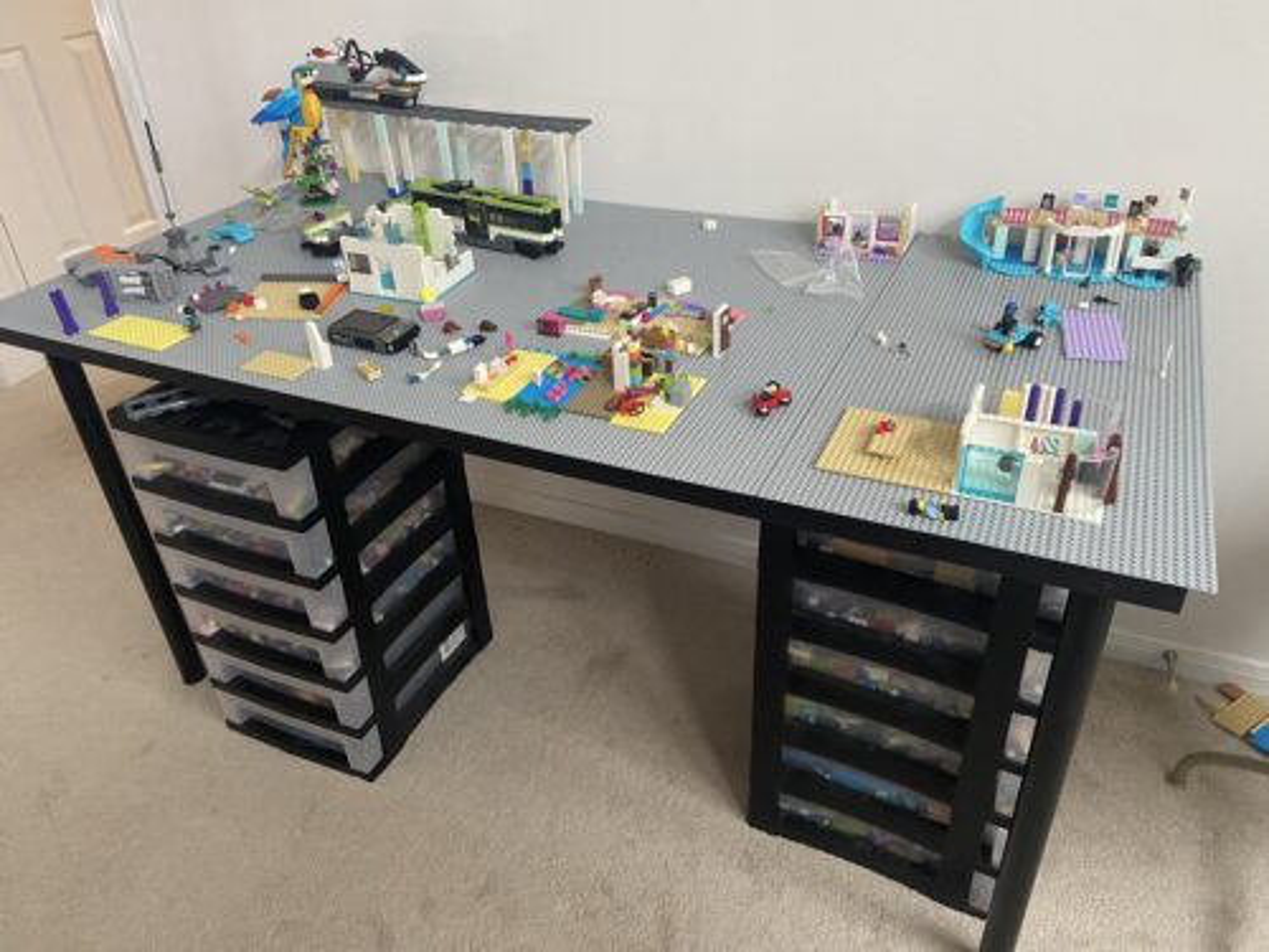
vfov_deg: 53.1
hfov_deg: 67.3
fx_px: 953
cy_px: 476
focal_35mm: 26
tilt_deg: -33.6
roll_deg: +2.9
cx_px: 634
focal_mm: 4.25
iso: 320
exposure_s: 1/60
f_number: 1.8
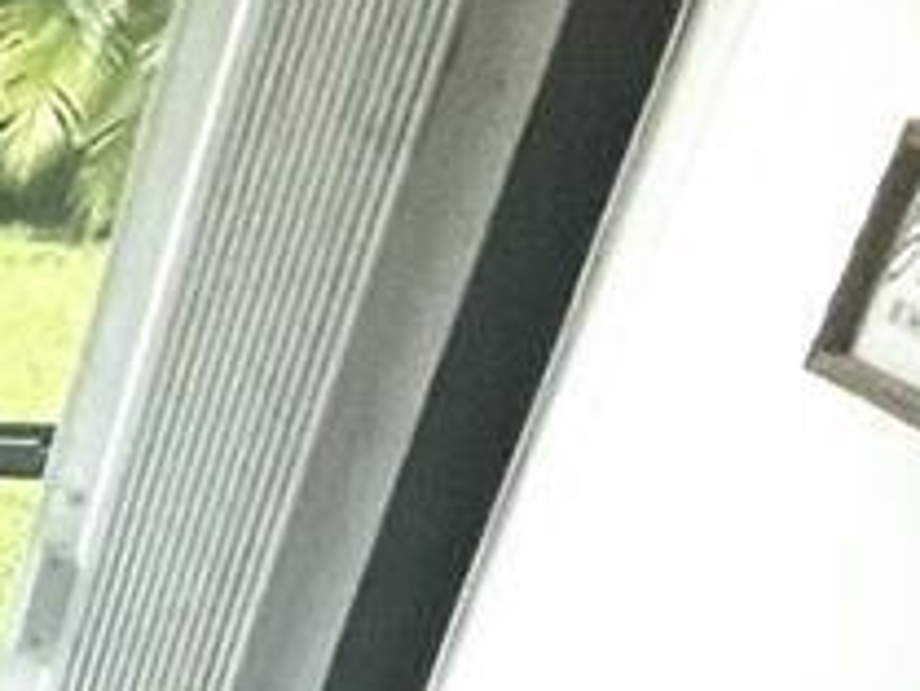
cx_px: -1840
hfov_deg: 11.2
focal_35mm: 107
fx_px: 2845
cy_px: 1347
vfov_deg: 12.4
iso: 160
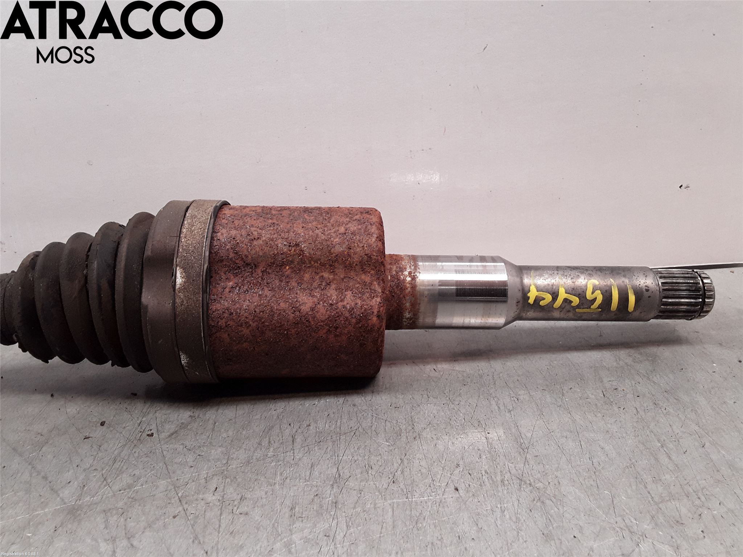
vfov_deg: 49.7
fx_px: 601
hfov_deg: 63.4
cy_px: 278
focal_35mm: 28
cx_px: 372
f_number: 1.9
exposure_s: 1/50
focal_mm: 2.91
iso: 40
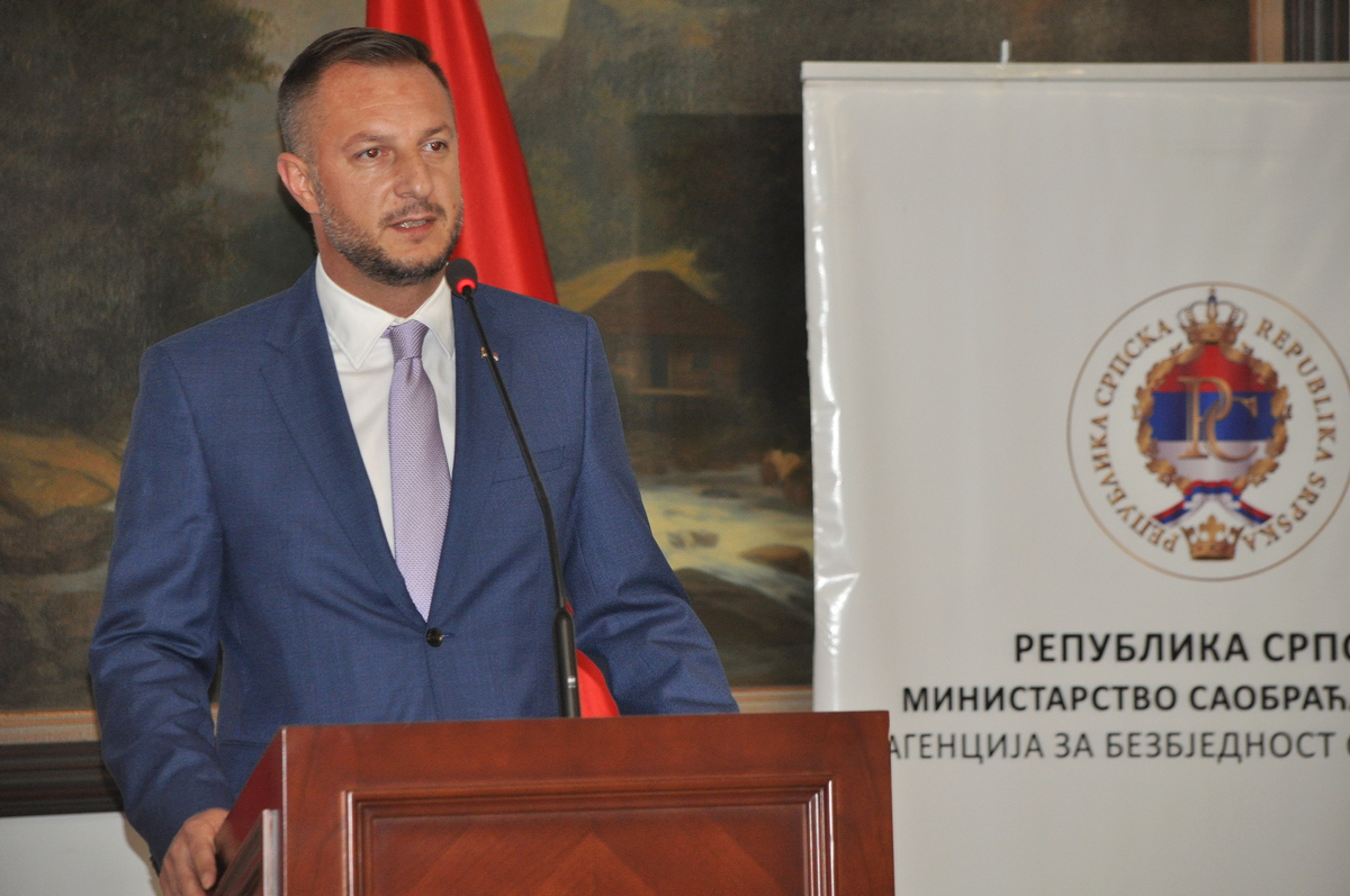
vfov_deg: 7.9
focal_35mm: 174
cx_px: 675
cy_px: 448
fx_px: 6517
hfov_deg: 11.8
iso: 800
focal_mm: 116
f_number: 4.8
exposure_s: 1/60
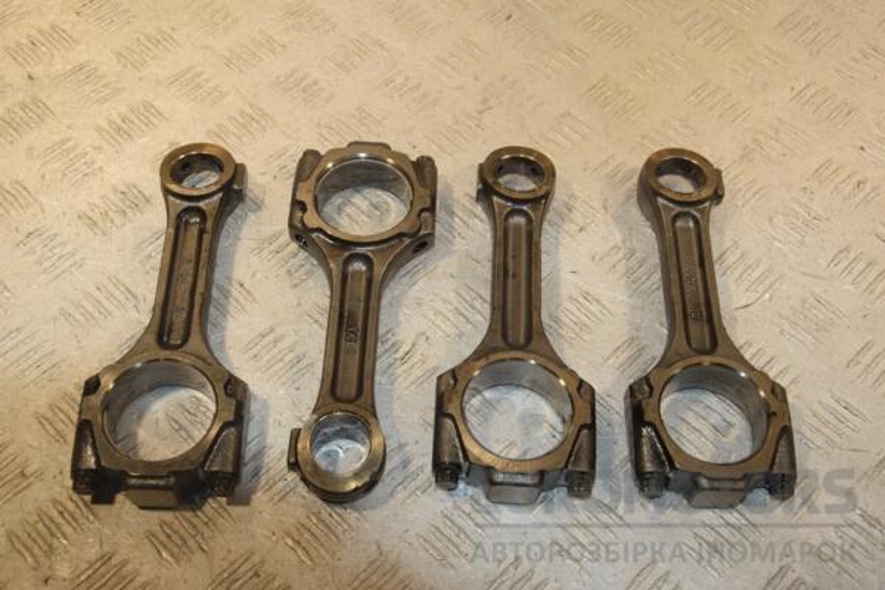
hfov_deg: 41.1
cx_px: 442
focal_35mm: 48
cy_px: 295
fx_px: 1180
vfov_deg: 28.1
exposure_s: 1/200
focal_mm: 32
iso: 800
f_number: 7.1
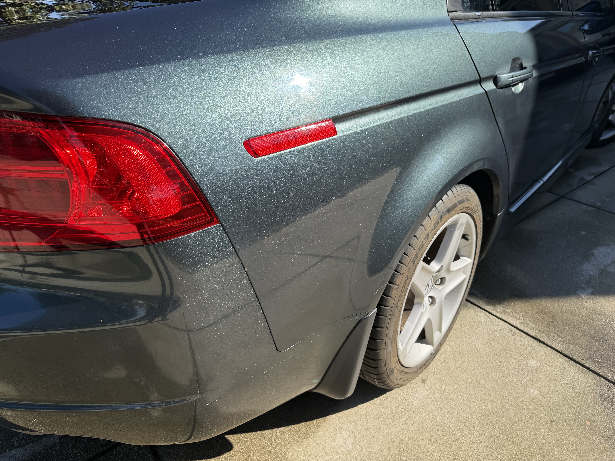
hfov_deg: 71.6
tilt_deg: -30.0
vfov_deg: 56.8
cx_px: 308
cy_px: 230
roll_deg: +1.1
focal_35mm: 24
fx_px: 426
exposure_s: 1/2801
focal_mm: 6.76
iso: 100
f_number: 1.78
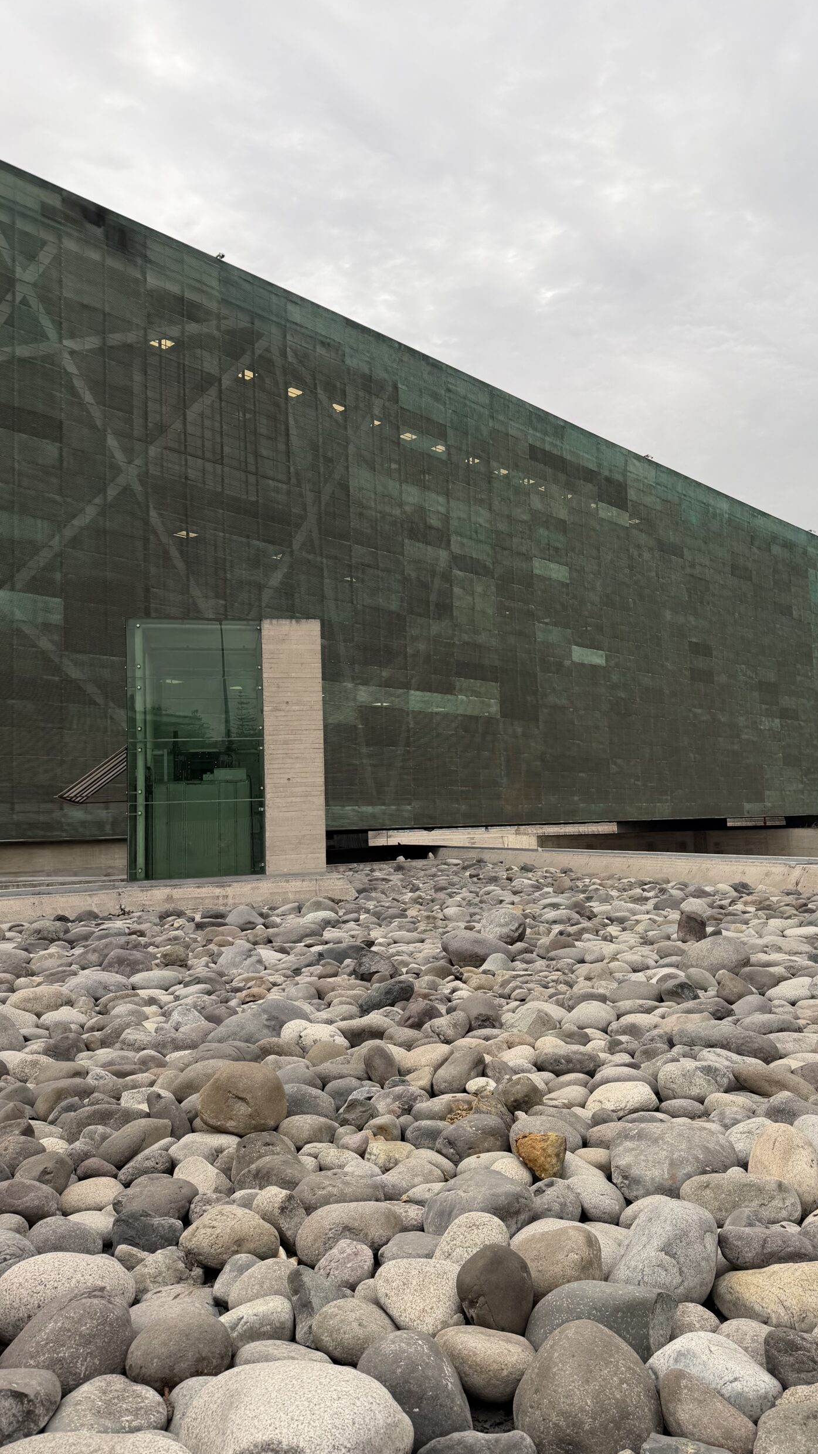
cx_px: 516
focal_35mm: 27
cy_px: 745
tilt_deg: +5.8
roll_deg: +2.9
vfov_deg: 69.8
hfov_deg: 42.6
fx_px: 1041
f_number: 1.78
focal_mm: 6.76
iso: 80
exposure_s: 1/715
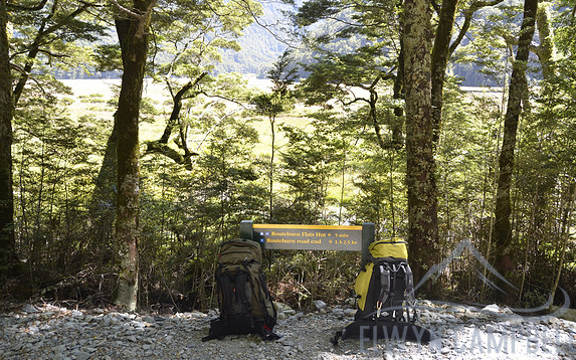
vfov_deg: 37.3
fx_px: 534
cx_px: 287
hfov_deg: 56.7
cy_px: 180
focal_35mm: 34
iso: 360
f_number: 5.6
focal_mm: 22
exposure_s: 1/125
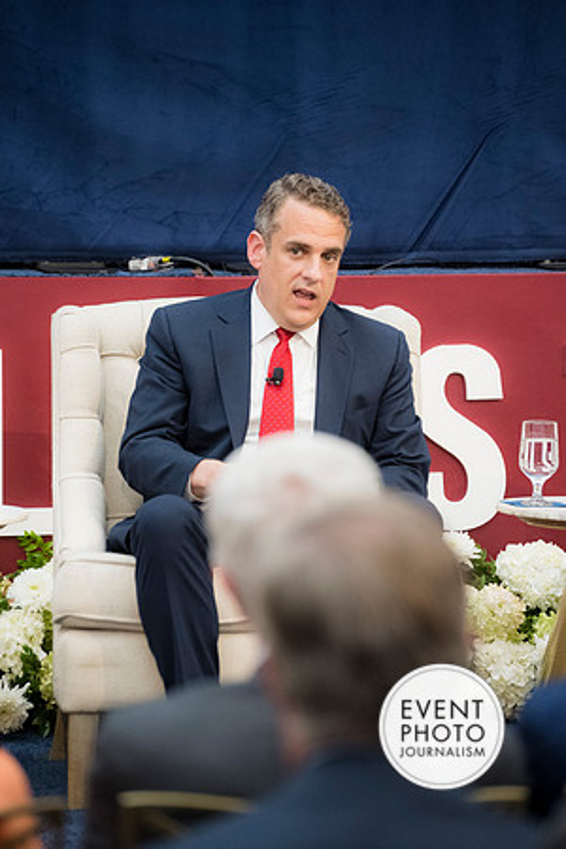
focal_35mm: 180
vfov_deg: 11.4
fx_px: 4245
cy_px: 424
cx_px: 283
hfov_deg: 7.6
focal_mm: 180
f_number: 5
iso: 3200
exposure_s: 1/400
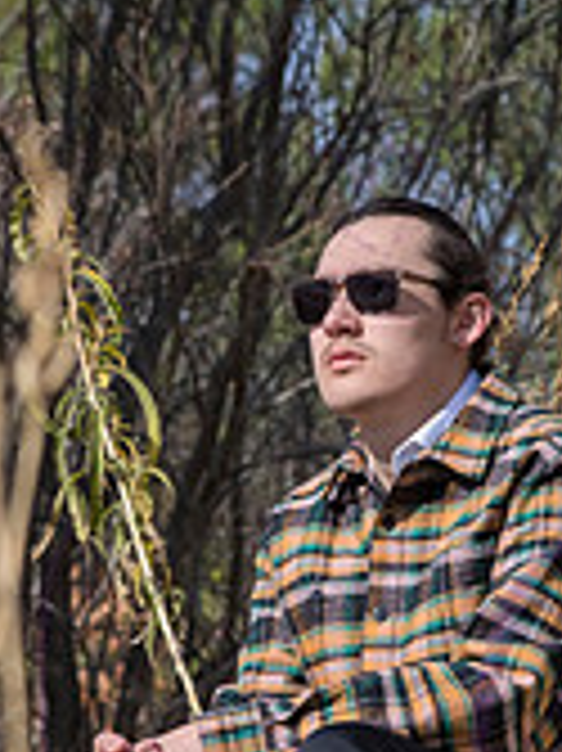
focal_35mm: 311
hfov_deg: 4.8
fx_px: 6741
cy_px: 599
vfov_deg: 6.4
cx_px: 373
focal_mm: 120
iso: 400
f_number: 10
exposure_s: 1/800
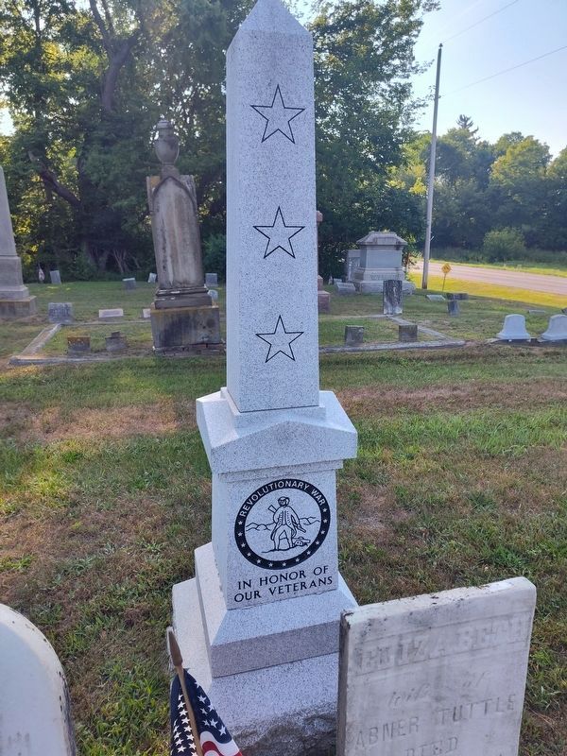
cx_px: 284
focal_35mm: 23
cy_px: 378
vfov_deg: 73.9
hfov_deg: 58.9
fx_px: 502
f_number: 1.8
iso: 100
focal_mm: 5.56
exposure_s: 1/483
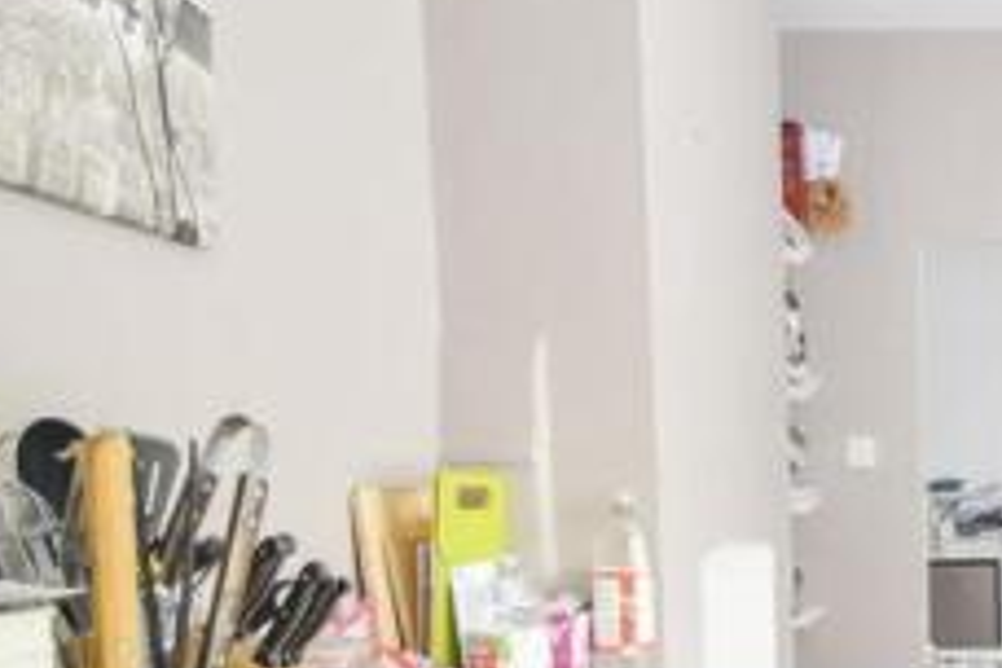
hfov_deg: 38.3
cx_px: 1083
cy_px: 613
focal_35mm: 43
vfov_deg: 29.8
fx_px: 1197
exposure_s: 1/20
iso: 640
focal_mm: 10
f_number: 3.5
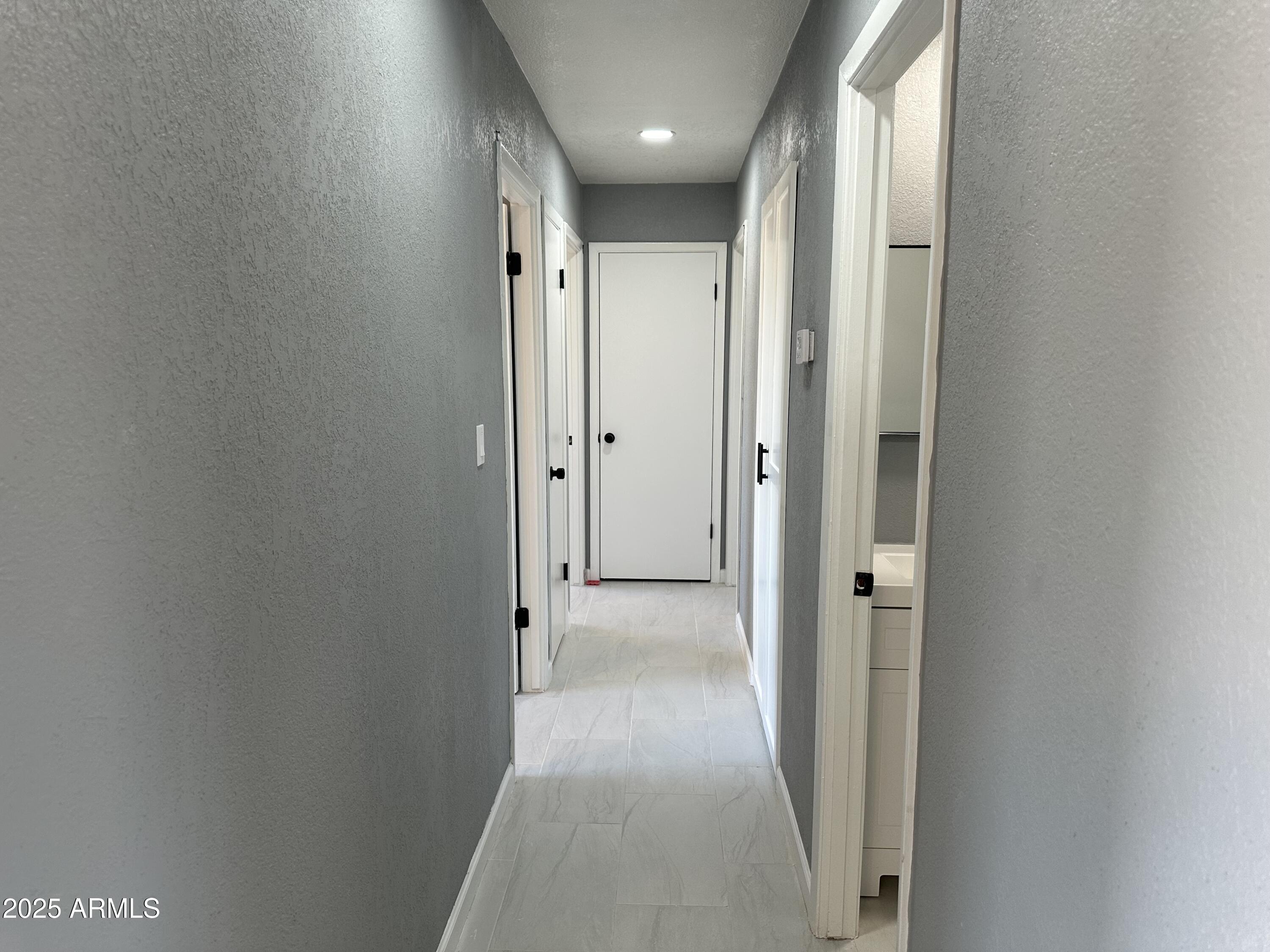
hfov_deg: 71.6
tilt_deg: -7.3
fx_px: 881
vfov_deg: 56.8
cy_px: 476
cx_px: 635
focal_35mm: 24
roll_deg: -0.2
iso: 125
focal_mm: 6.86
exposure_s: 1/120
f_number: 1.78
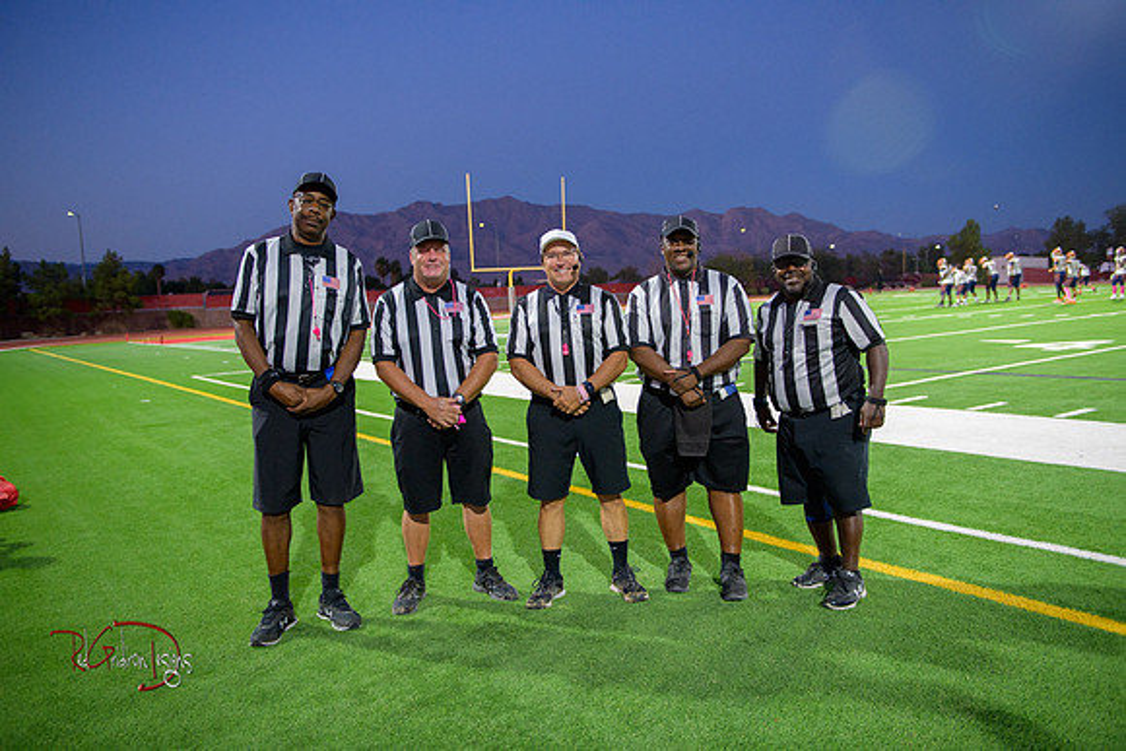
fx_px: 970
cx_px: 563
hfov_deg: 60.3
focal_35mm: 31
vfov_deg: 42.3
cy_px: 376
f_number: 2.8
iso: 1250
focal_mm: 31
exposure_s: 1/200
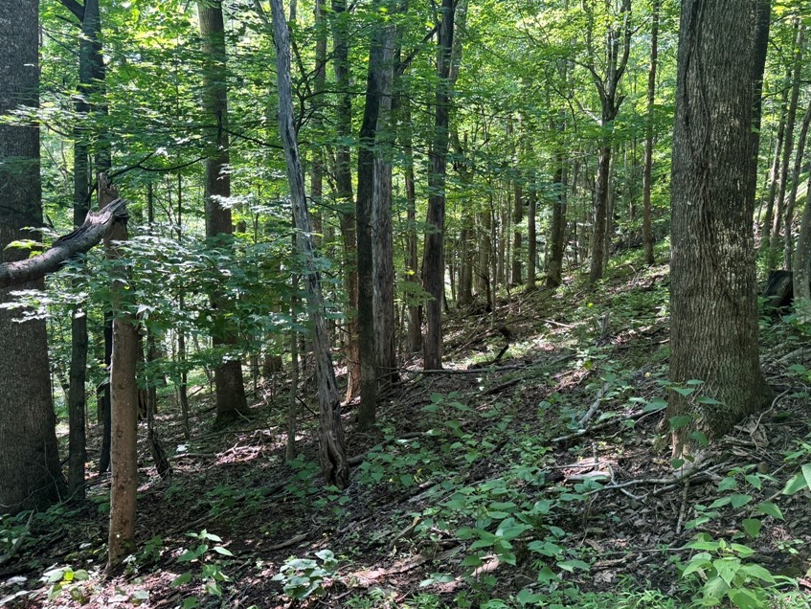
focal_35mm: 29
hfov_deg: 61.3
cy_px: 312
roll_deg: -3.7
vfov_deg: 48.3
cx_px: 471
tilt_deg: -7.1
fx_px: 680
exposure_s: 1/121
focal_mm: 6.76
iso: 200
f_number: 1.78
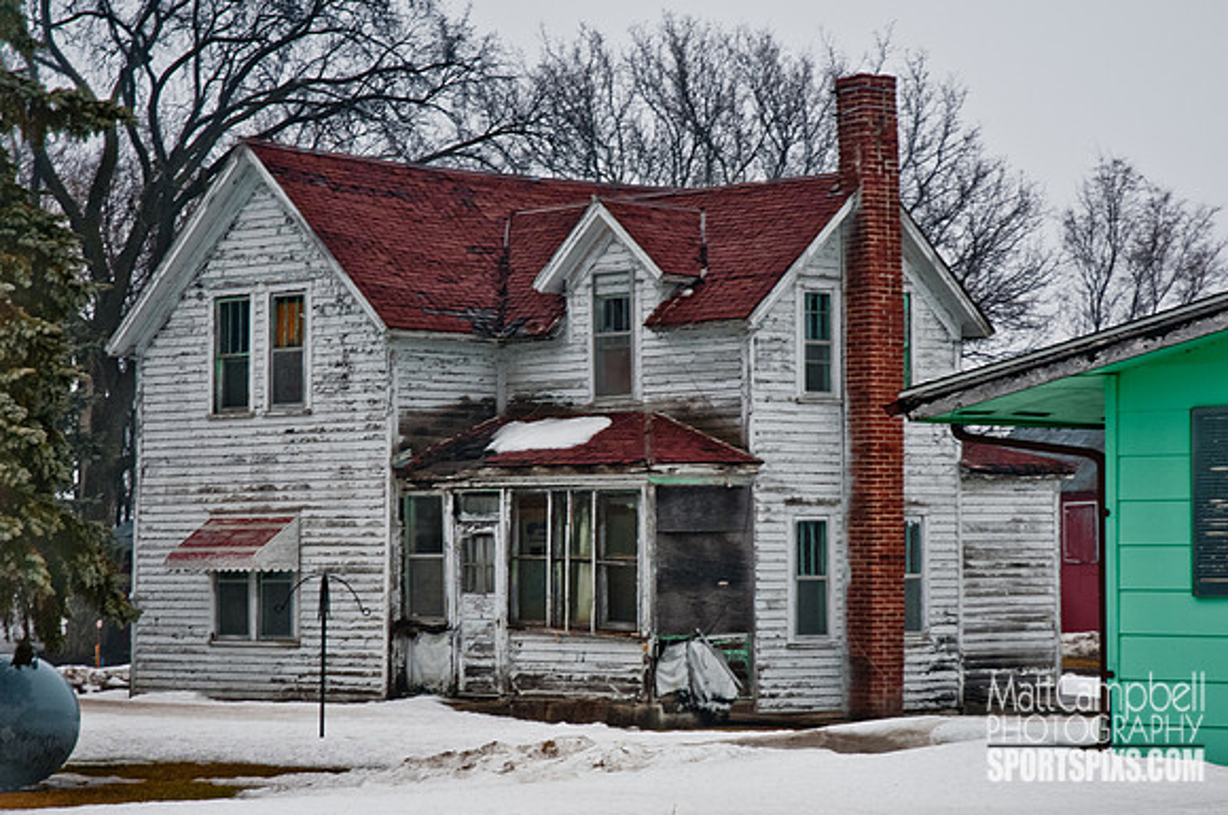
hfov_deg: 24.2
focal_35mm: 84
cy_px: 408
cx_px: 614
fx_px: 2861
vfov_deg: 16.2
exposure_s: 1/50
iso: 200
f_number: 4.5
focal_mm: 56
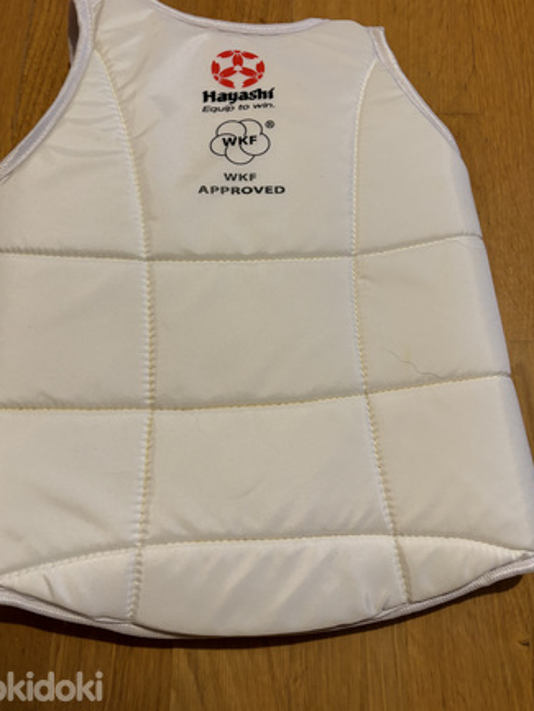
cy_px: 333
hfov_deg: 46.8
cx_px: 247
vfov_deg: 59.9
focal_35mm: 30
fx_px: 617
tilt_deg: -72.8
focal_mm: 5.96
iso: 250
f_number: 1.6
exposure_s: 1/50
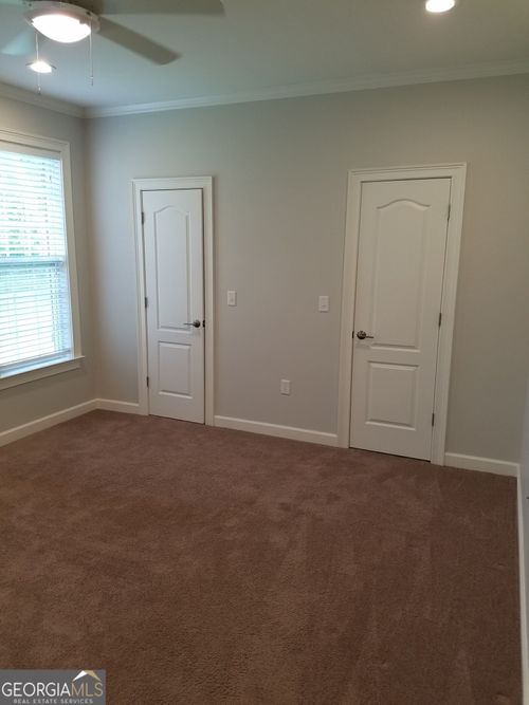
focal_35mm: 26
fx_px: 530
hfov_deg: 53.0
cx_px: 264
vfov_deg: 67.3
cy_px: 352
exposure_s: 1/60
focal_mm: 4.2
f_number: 1.7
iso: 64
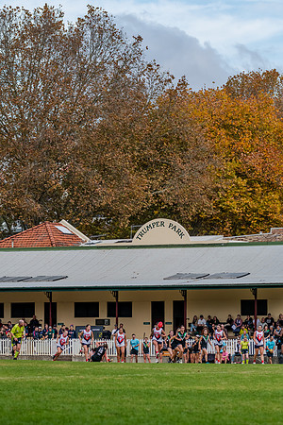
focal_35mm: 170
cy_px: 212
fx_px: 2004
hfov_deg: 8.1
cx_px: 142
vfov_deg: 12.1
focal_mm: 170
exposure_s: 1/1600
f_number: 7.1
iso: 800
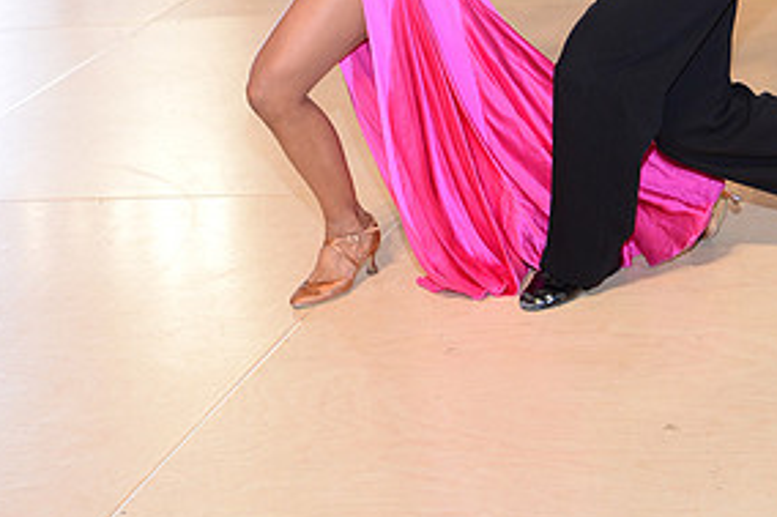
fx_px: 2200
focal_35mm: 102
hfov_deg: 20.0
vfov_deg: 12.7
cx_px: 466
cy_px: -249
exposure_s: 1/250
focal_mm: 50
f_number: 5.6
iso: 1250
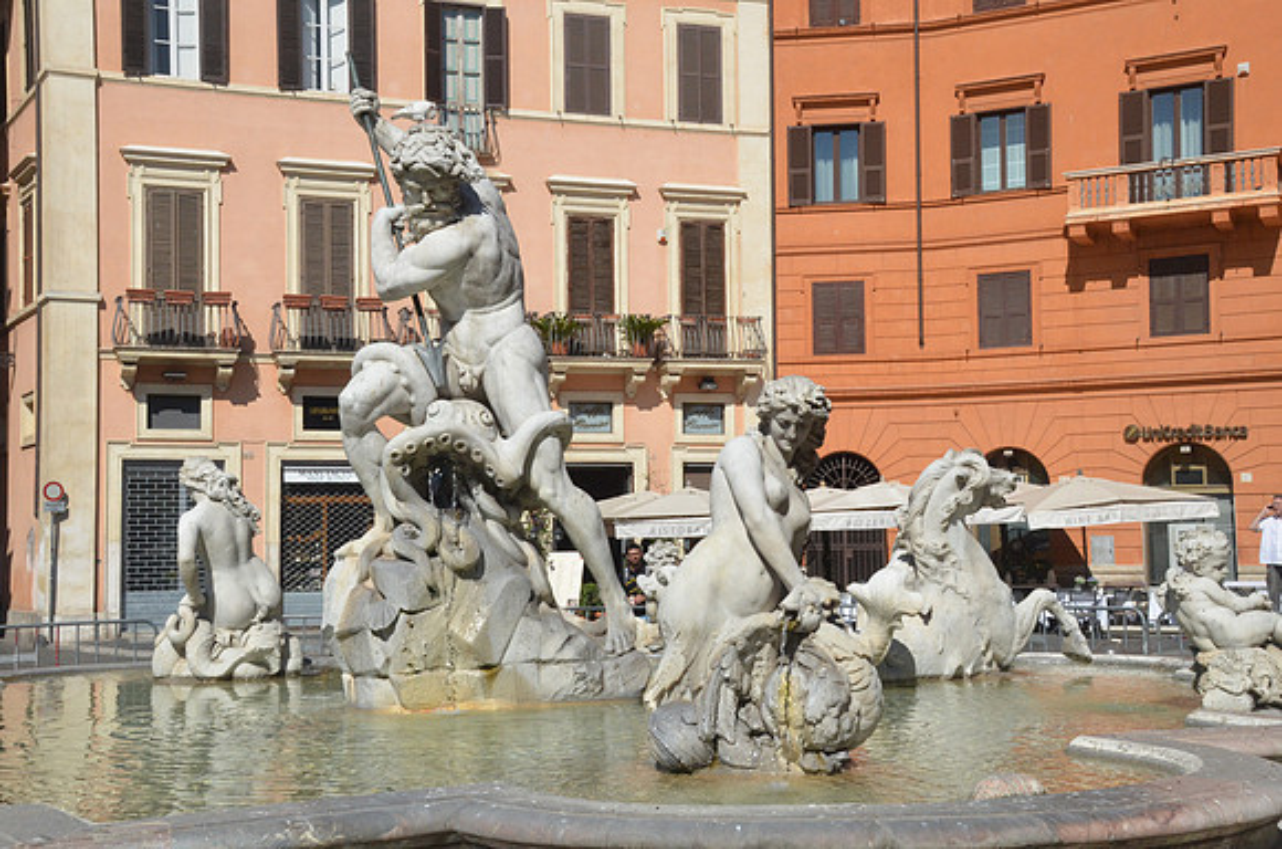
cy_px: 424
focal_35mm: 48
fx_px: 1706
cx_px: 641
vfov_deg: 27.9
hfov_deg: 41.2
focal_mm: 32
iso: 1600
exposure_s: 1/1250
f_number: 18
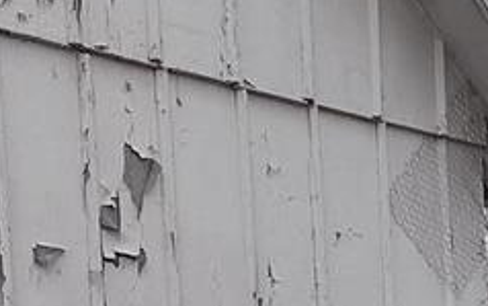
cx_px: 328
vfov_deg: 8.4
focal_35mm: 144
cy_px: 717
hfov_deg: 14.5
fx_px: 1916
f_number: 1.7
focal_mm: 4.71
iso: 100
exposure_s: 1/1344
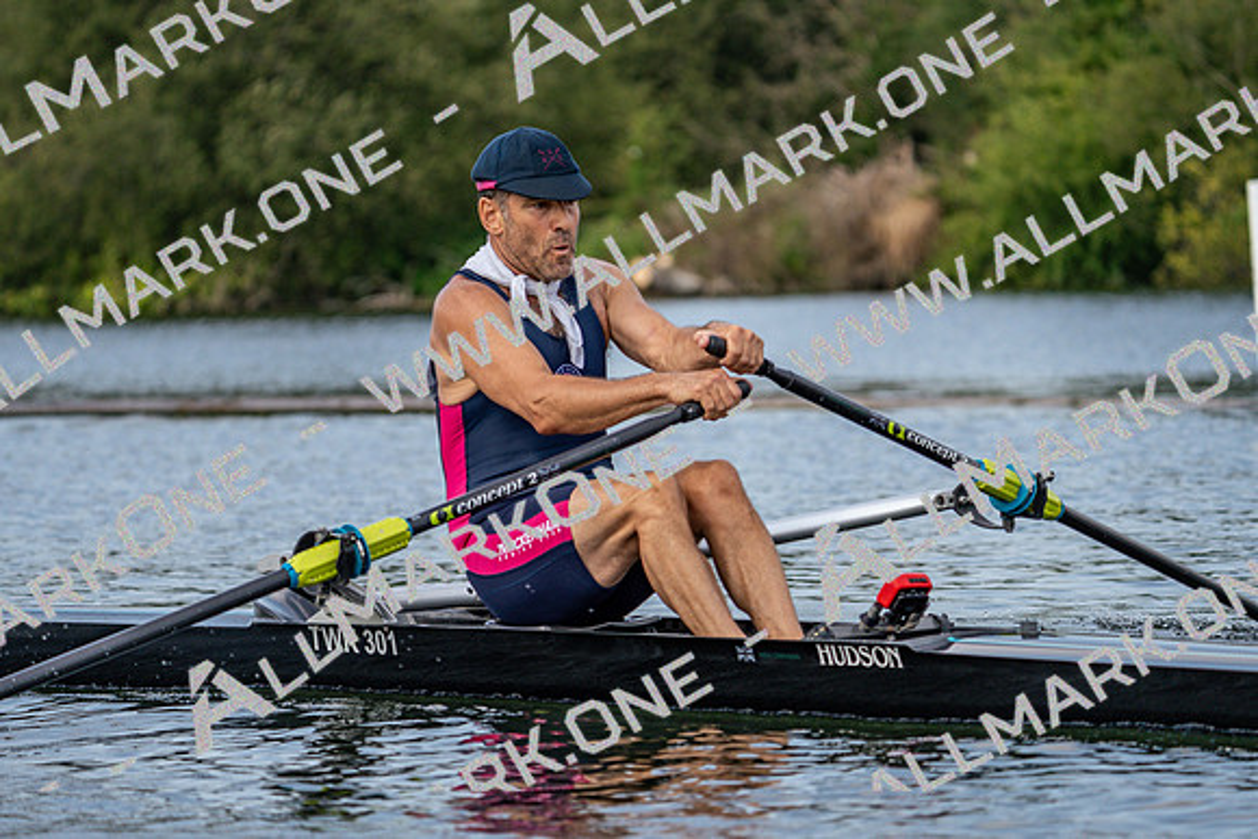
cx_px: 629
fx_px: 6990
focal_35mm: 200
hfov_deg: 10.3
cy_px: 420
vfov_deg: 6.9
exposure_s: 1/1600
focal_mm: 200
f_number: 5.6
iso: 400
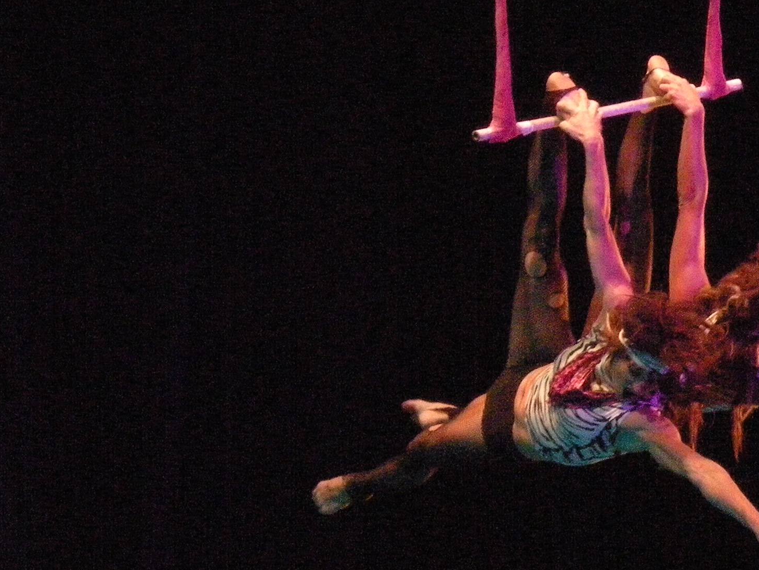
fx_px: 4999
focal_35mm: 228
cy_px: 260
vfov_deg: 6.5
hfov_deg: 8.6
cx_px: 837
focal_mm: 17
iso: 800
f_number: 5.6
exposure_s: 1/37
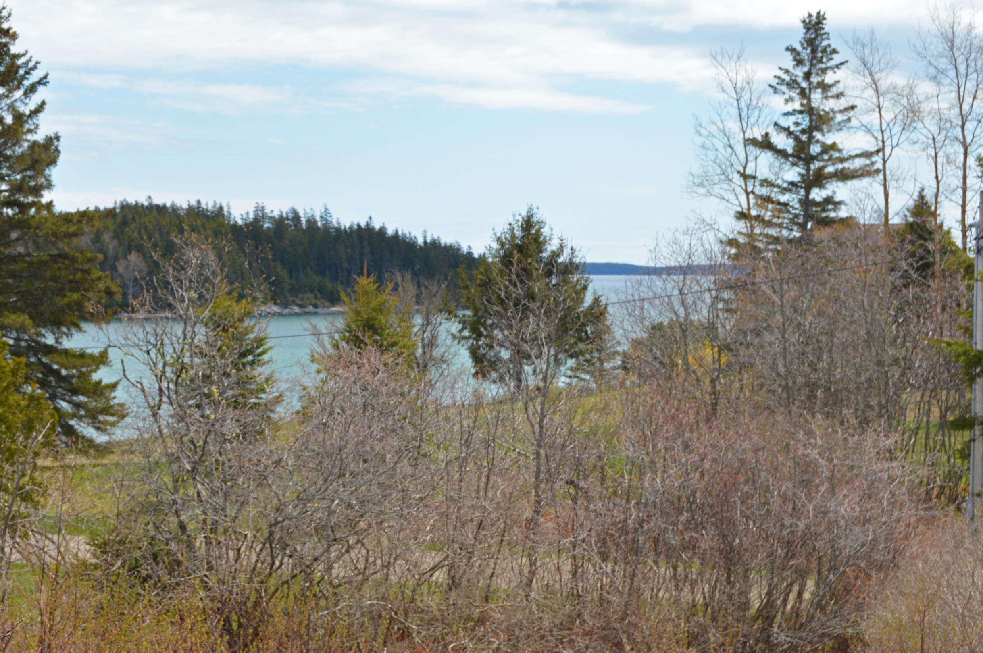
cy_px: 340
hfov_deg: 31.1
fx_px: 1762
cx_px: 420
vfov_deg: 21.0
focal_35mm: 65
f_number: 9
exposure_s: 1/200
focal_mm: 35
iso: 100
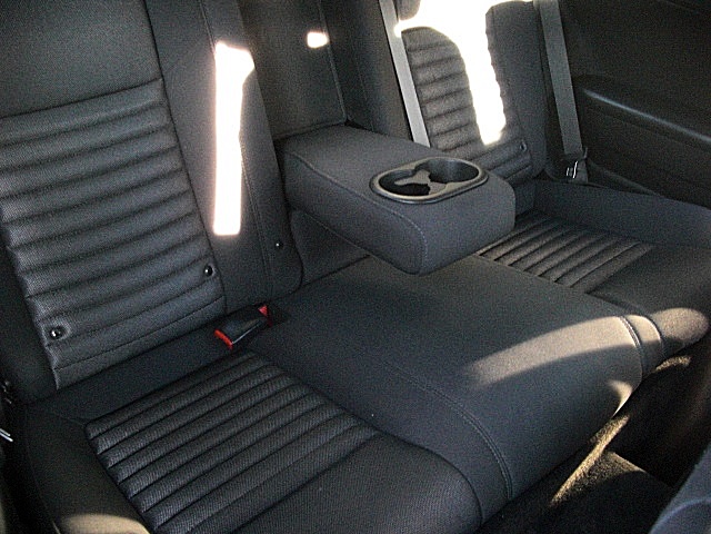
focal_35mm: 36
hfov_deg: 51.4
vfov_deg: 39.7
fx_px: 739
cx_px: 356
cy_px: 267
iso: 800
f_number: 2.8
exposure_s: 1/60
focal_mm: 6.3
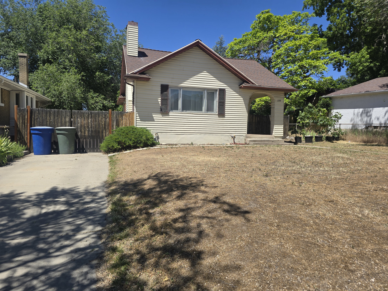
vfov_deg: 58.9
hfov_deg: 73.9
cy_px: 146
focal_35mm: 23
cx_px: 194
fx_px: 258
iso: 12
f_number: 1.7
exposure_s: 1/820
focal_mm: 6.3
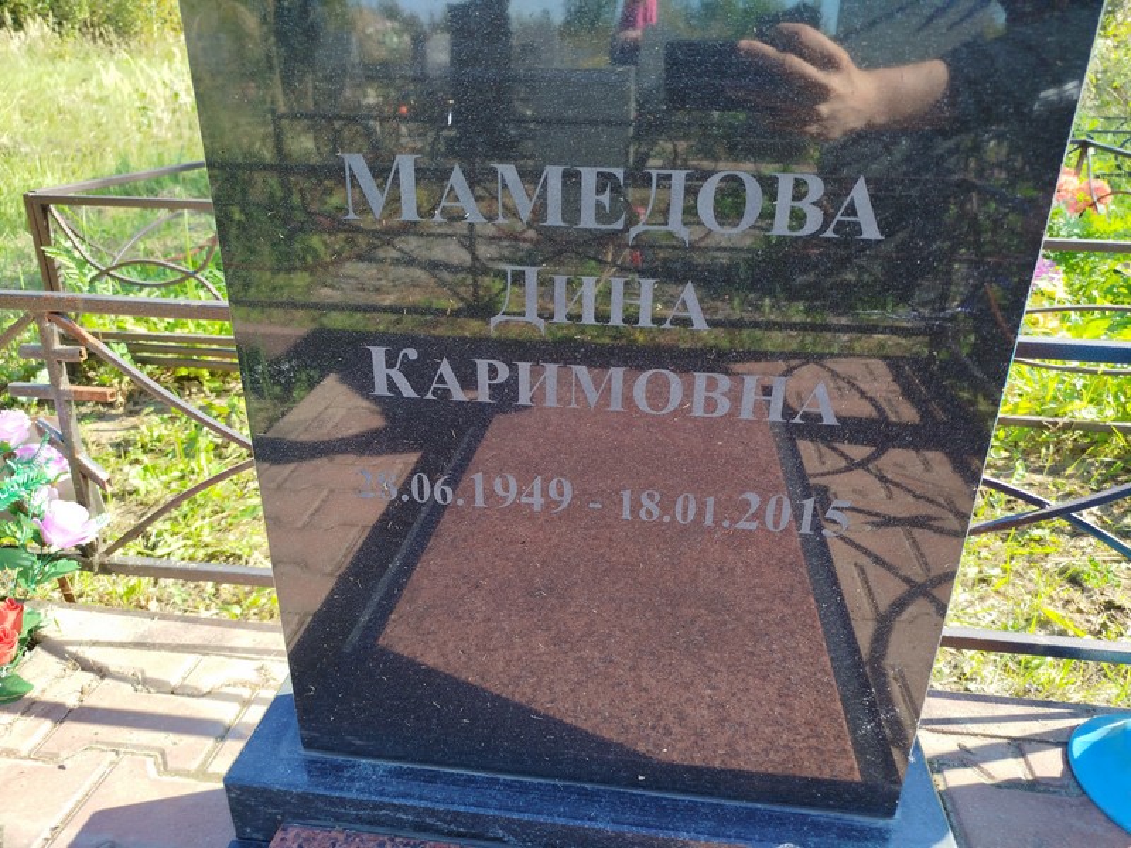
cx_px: 566
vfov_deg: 56.8
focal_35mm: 24
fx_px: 784
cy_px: 424
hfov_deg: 71.6
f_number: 1.7
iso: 50
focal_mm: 5.31
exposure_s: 1/212
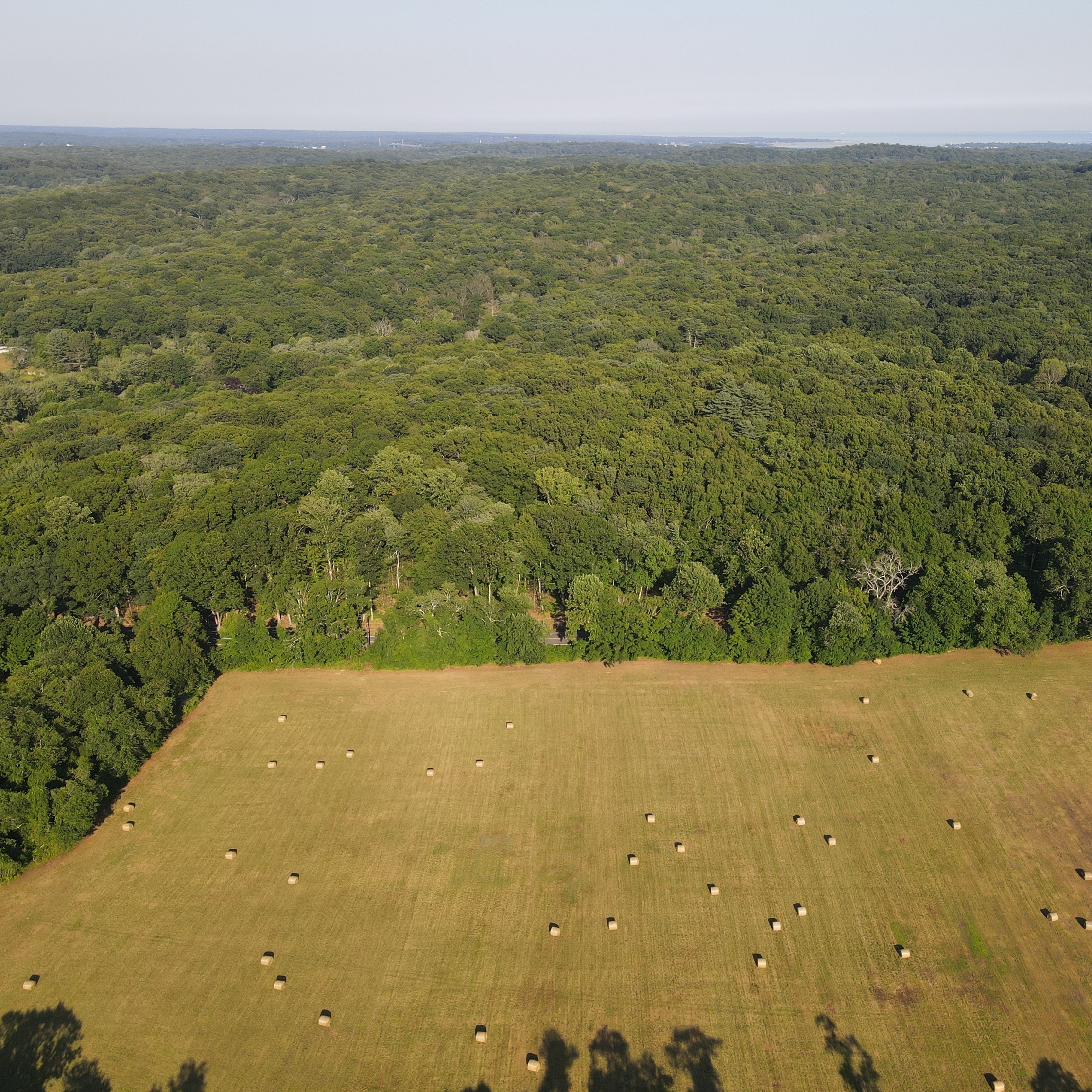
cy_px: 544
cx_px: 648
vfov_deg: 55.6
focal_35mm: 29
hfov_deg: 55.3
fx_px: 1035
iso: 100
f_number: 2.8
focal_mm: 4.5
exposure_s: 1/30
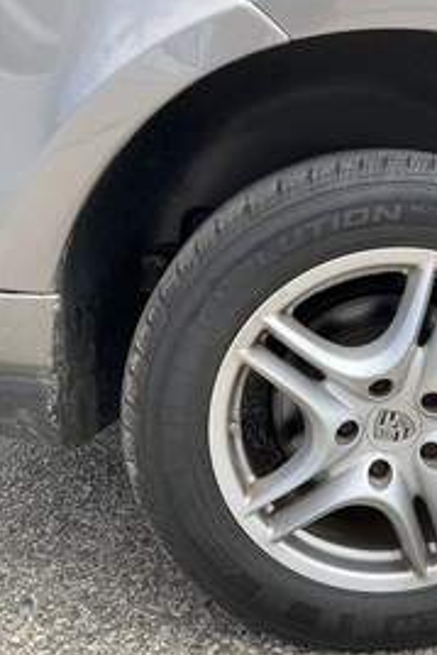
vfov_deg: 43.6
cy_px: 342
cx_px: 369
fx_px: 818
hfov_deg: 29.0
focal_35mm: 45
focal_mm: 3
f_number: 1.8
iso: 25
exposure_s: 1/465
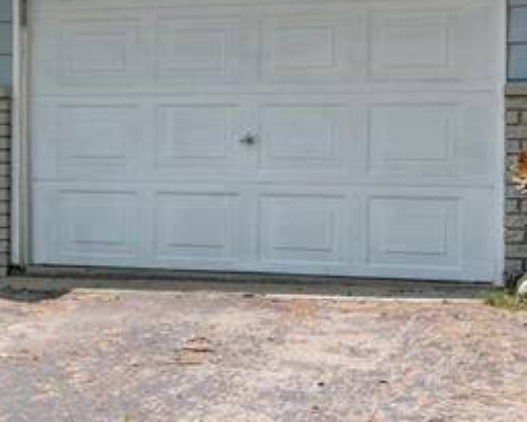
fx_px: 1872
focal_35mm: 120
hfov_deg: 14.4
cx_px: -385
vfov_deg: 12.8
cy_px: 152
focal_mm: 32
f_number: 8
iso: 100
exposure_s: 1/20
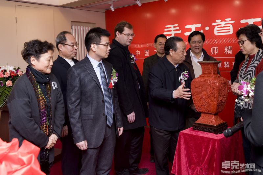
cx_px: 132
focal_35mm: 31
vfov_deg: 42.3
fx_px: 226
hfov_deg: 60.3
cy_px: 88
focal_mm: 31
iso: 800
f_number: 5.6
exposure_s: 1/60
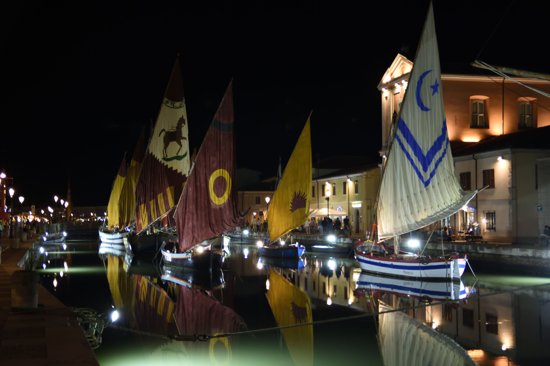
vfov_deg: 26.5
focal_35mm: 51
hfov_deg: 38.9
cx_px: 275
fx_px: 779
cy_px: 183
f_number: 2.8
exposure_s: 1/50
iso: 1000
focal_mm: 34
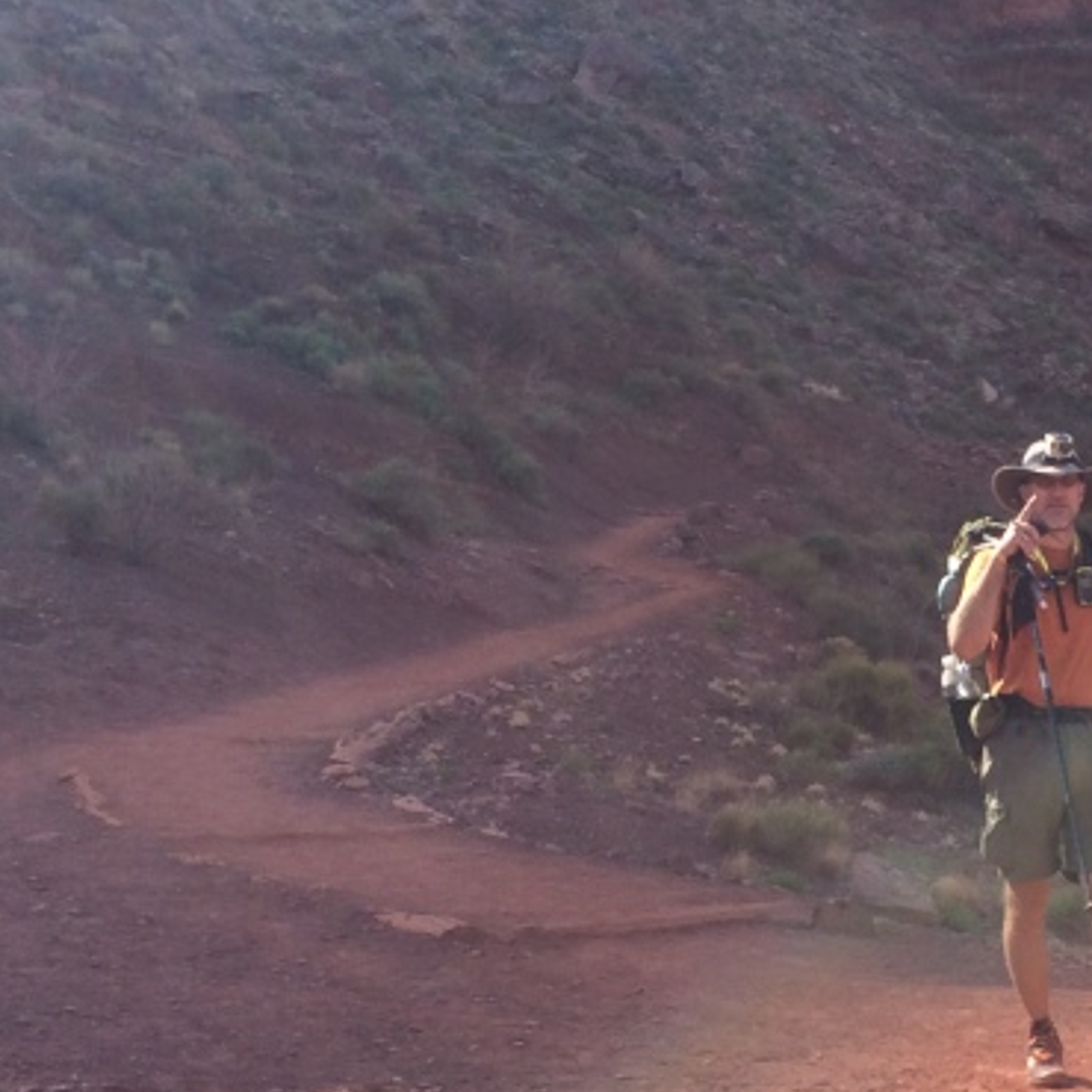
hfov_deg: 23.6
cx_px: 1003
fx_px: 2534
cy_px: 699
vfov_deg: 24.2
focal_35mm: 71
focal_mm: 4.15
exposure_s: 1/1053
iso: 32
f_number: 2.2
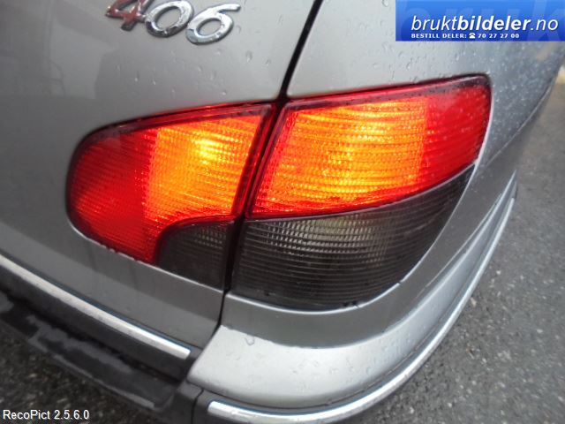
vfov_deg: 53.1
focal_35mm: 26
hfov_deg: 67.3
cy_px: 212
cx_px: 282
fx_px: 424
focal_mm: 4.6
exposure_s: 1/30
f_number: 3.5
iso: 320
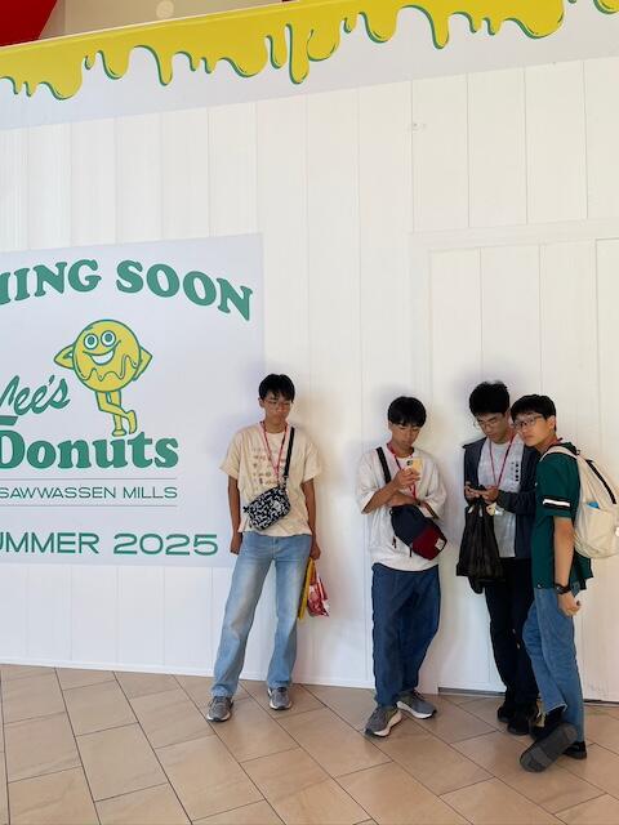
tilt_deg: +0.8
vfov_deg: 67.3
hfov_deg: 53.1
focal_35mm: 26
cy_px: 412
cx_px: 310
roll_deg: +1.2
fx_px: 620
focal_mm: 4.2
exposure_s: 1/122
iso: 40
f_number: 1.6
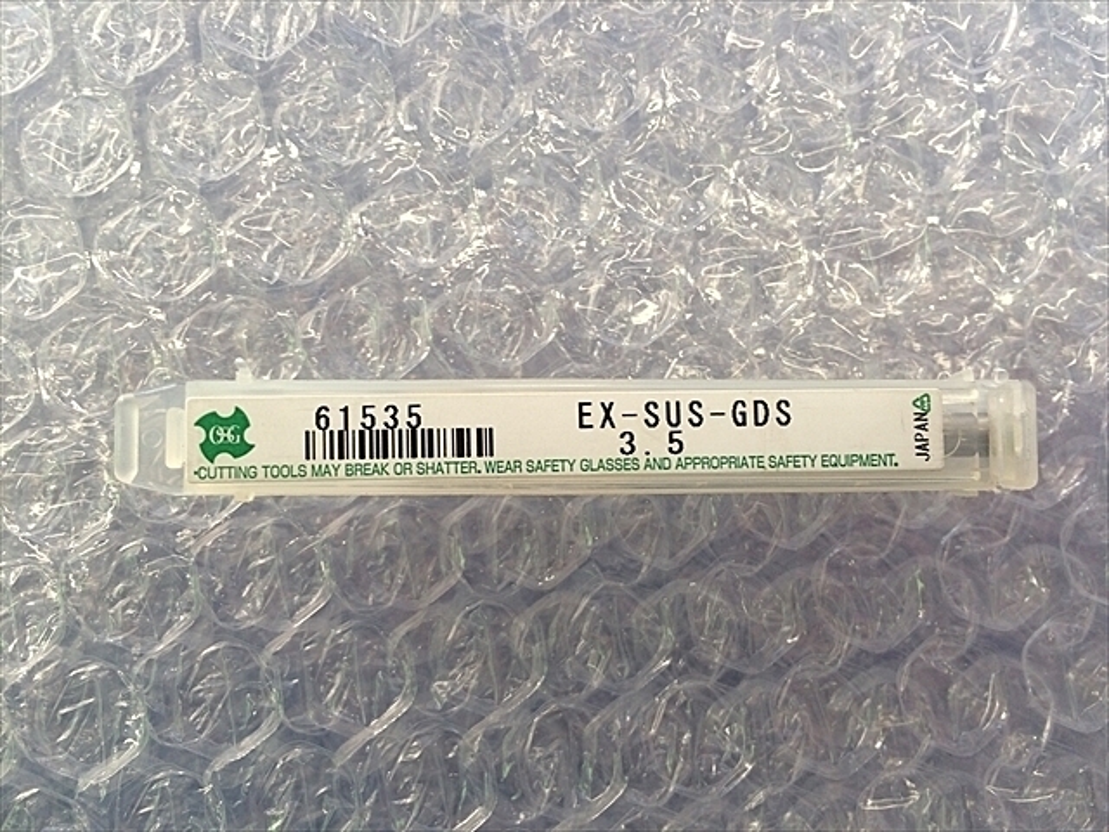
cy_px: 416
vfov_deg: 48.2
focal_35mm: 29
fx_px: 929
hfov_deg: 61.7
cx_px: 554
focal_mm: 4.15
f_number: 2.2
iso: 32
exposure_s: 1/60
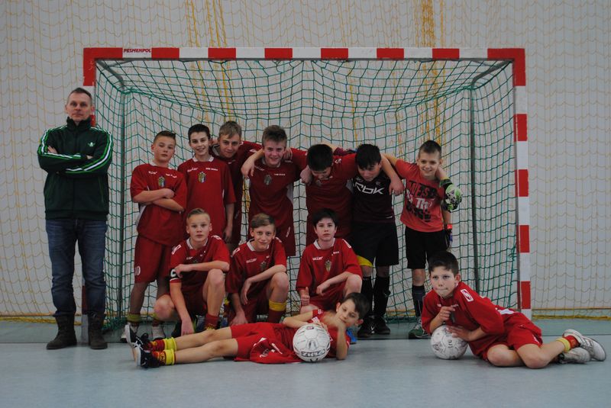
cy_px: 204
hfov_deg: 41.1
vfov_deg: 28.1
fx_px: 815
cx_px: 306
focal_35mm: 48
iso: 640
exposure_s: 1/30
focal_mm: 32
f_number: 4.8
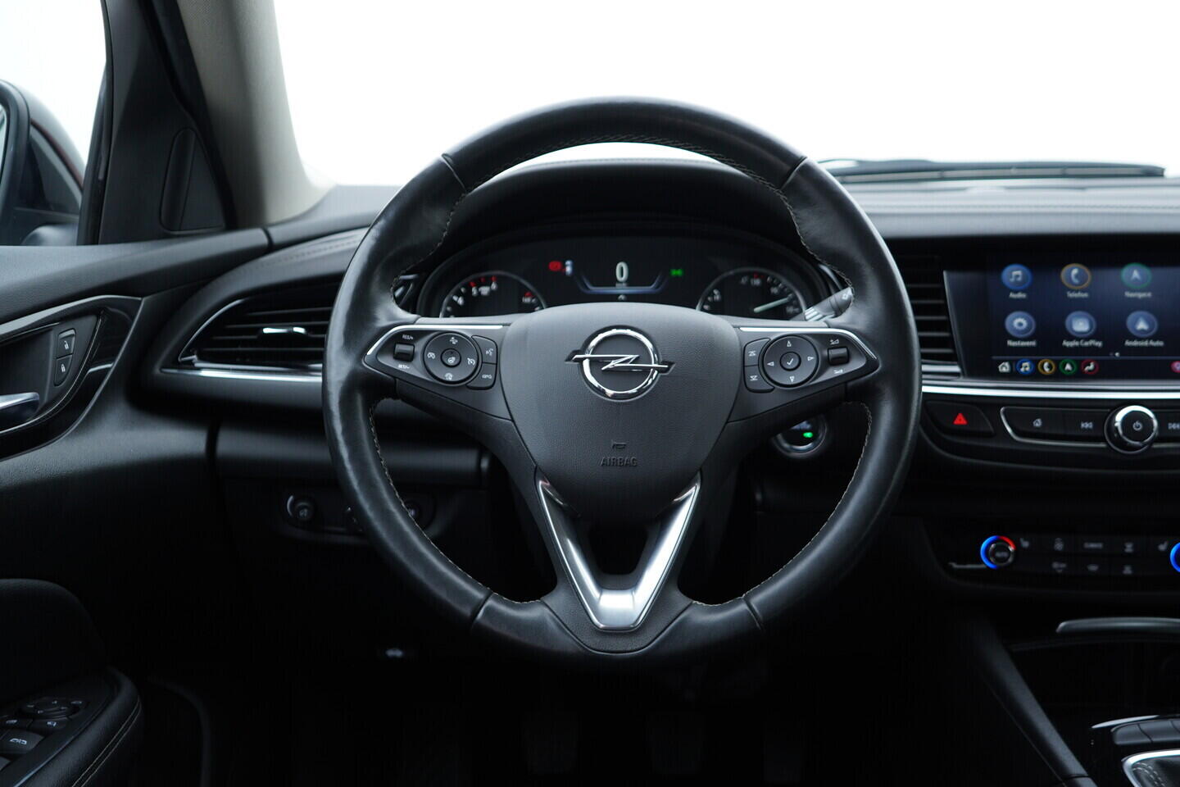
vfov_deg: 36.9
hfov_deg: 53.1
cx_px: 590
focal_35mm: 36
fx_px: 1180
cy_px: 394
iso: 200
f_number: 2.8
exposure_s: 1/40
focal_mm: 24
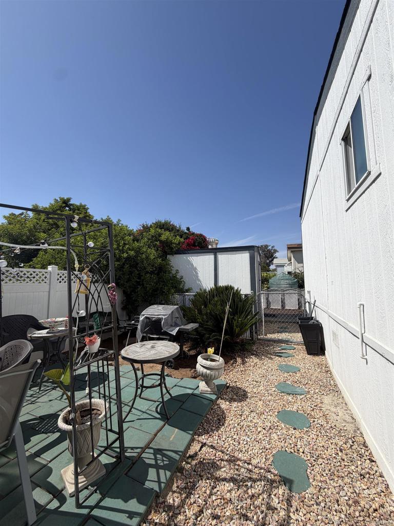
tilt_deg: +5.7
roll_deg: +0.1
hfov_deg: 85.7
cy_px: 263
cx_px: 197
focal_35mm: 14
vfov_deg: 102.1
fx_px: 212
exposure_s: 1/1145
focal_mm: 2.22
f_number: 2.2
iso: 20
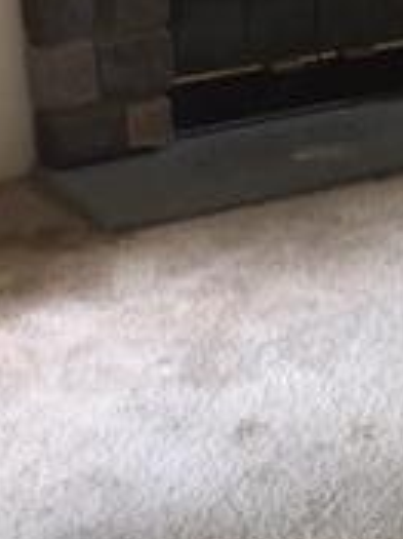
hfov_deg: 13.8
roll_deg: +0.0
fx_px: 1647
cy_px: 265
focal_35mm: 106
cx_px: 388
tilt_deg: -21.2
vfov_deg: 18.6
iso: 100
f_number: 2.2
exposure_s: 1/30
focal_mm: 4.15
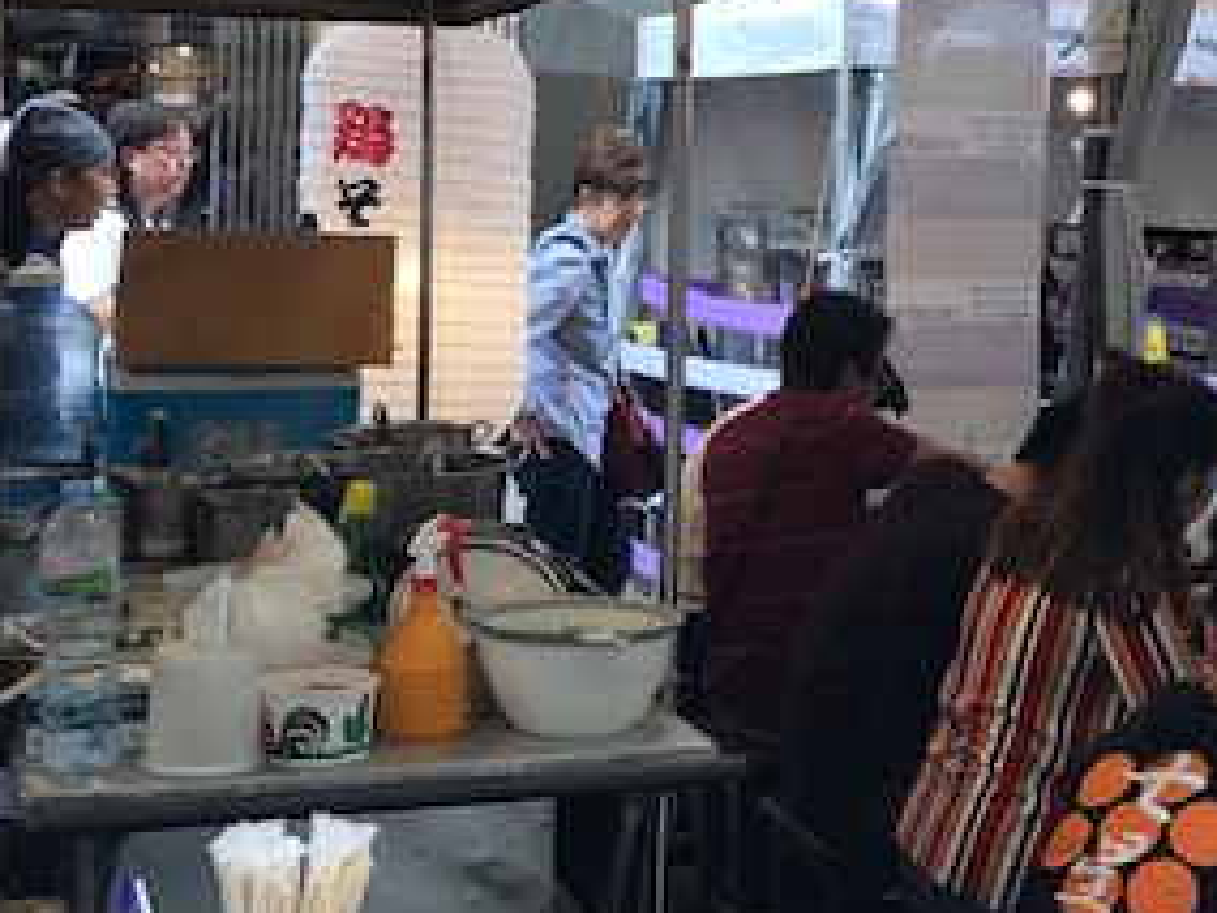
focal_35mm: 63
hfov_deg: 30.2
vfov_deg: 23.1
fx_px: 2215
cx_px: 917
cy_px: 249
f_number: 1.8
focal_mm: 3.99
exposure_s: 1/100
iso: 32
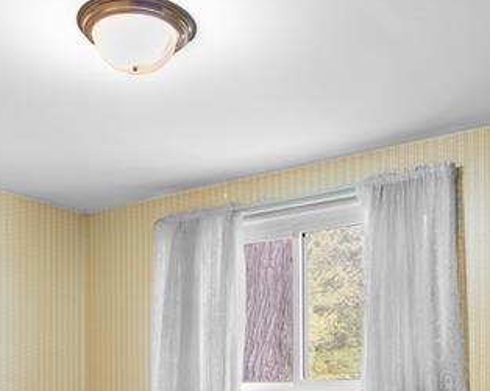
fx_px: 710
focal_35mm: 49
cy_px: 414
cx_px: 226
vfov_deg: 28.4
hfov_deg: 38.0
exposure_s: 1/1.25
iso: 400
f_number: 8
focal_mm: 16
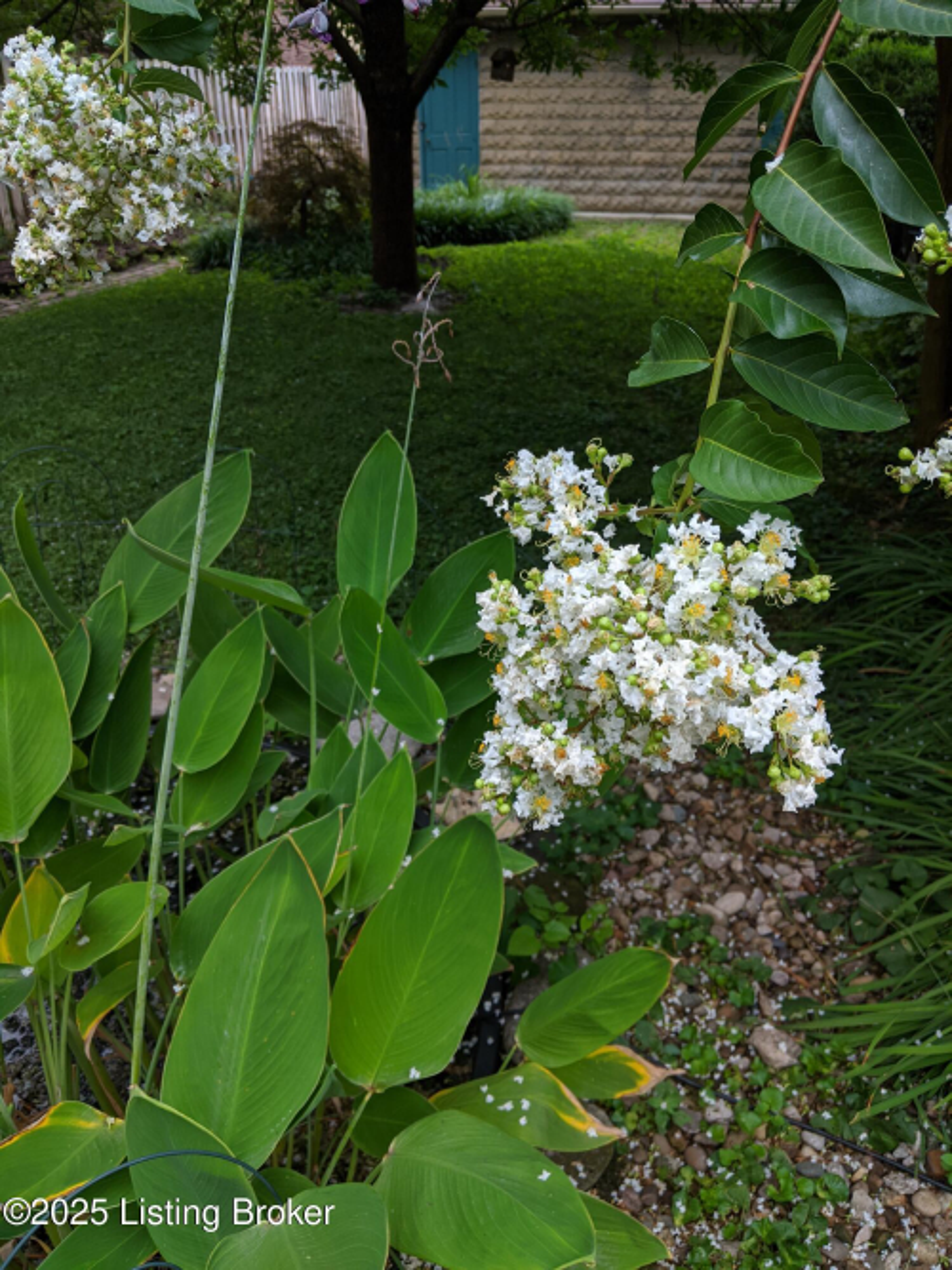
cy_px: 635
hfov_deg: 51.3
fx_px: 990
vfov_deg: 65.3
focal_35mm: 27
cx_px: 476
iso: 77
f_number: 1.8
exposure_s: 1/125
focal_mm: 4.44
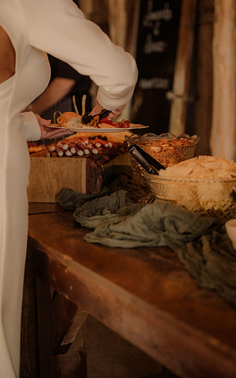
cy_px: 188
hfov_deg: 18.1
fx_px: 740
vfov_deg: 28.6
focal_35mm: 72
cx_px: 113
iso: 1250
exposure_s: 1/250
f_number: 2.8
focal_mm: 70
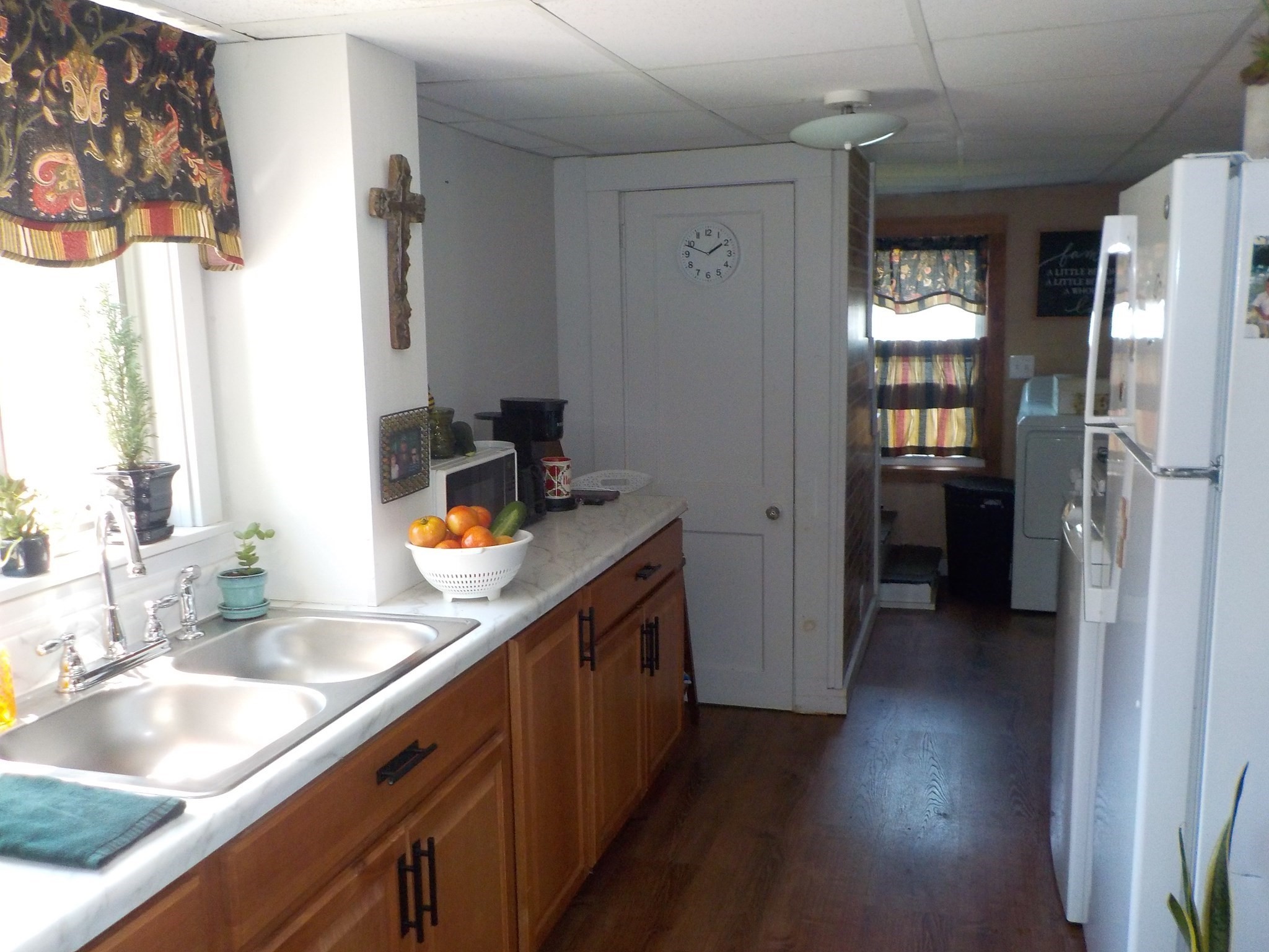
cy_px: 476
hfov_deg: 60.0
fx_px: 1100
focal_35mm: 30
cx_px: 634
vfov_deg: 46.8
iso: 280
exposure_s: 1/30
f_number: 3.3
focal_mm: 4.1
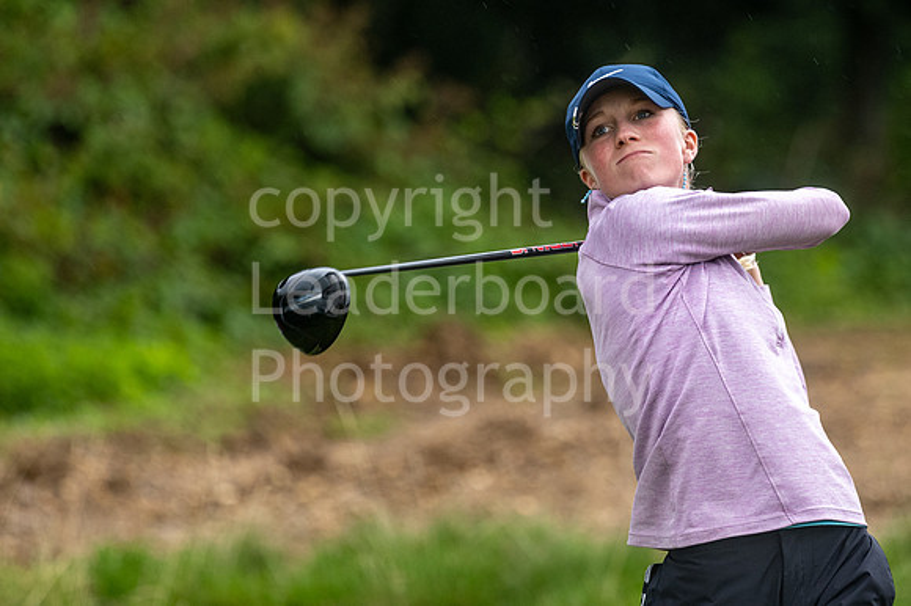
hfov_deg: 3.2
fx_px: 16201
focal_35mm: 641
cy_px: 175
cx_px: 582
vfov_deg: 2.1
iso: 320
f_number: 4
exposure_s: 1/400
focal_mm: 300
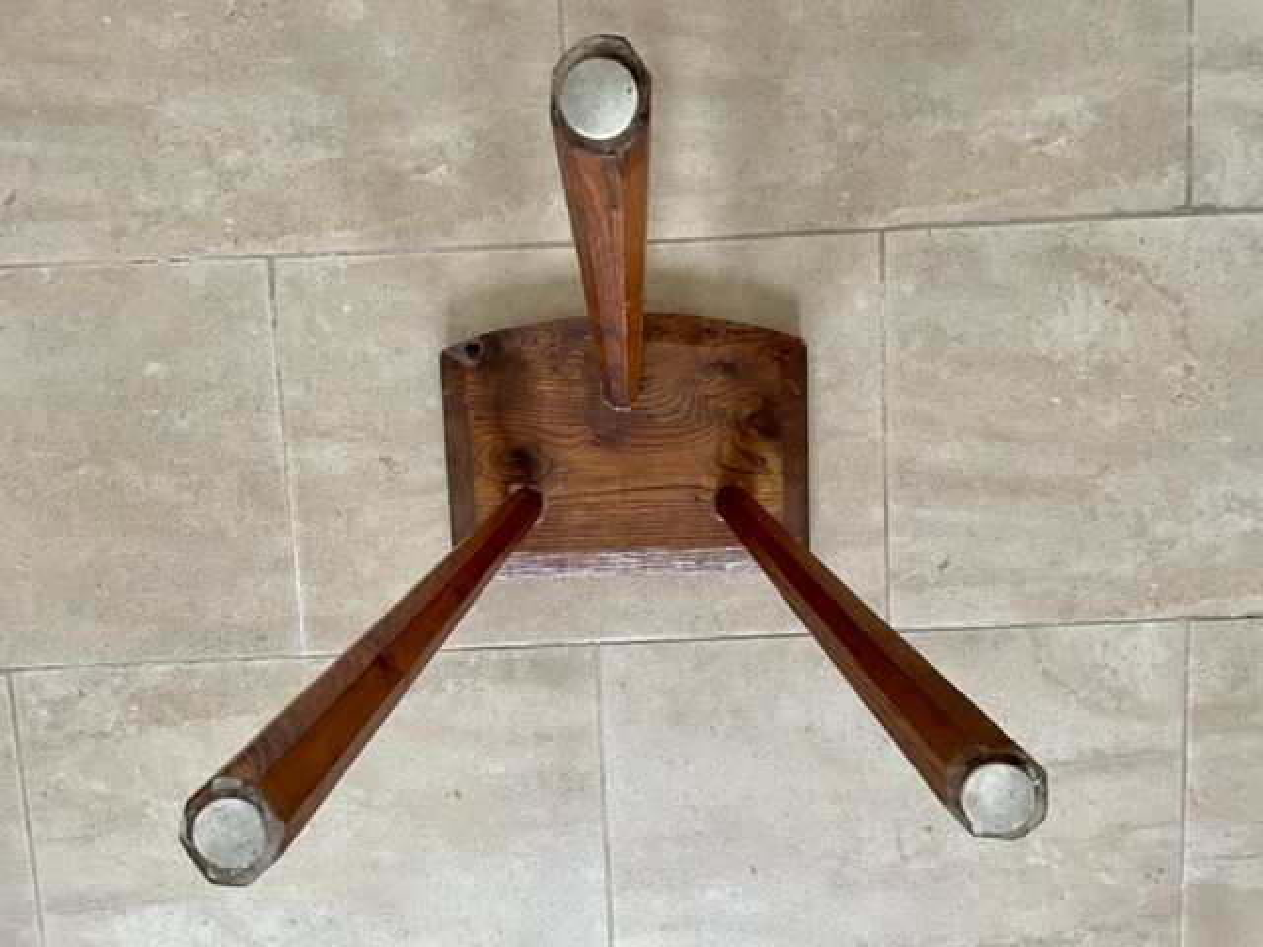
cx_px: 632
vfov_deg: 53.1
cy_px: 474
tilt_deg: -84.3
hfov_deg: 67.3
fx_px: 949
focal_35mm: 26
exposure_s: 1/60
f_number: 1.6
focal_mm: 4.2
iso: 200
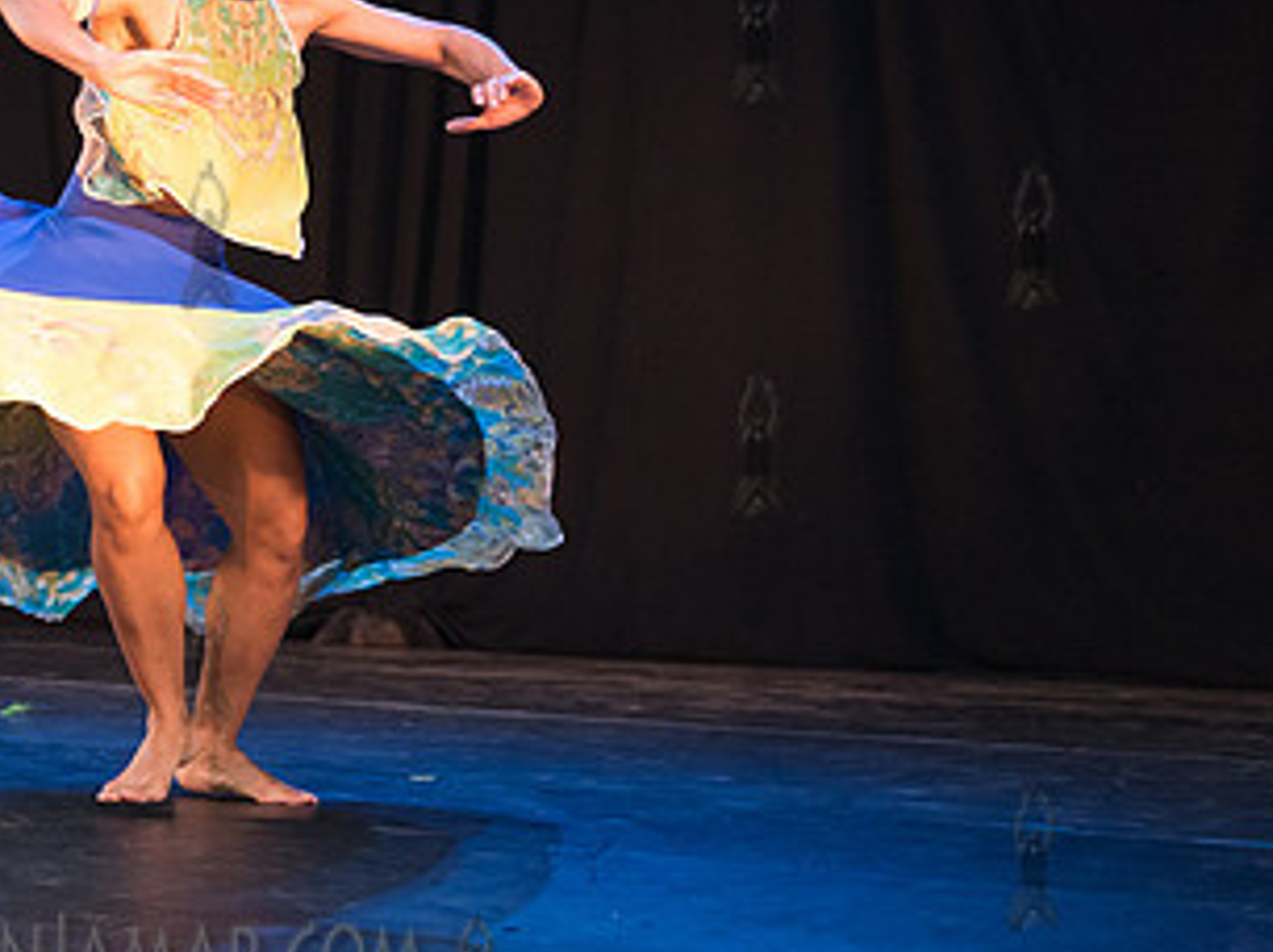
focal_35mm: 75
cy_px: 234
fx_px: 2755
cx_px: 234
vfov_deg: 19.5
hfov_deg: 25.5
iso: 4000
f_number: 2.8
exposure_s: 1/400
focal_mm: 40
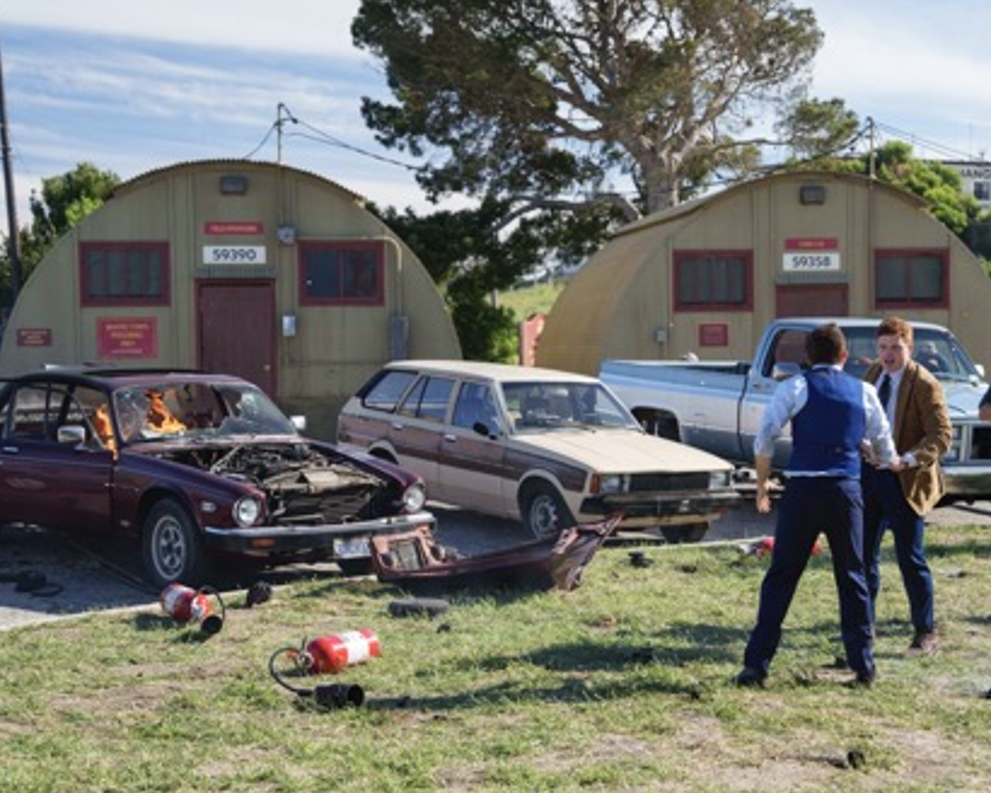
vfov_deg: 21.3
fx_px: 2112
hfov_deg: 26.4
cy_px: 400
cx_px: 570
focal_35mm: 72
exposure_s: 1/800
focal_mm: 63
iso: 800
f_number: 5
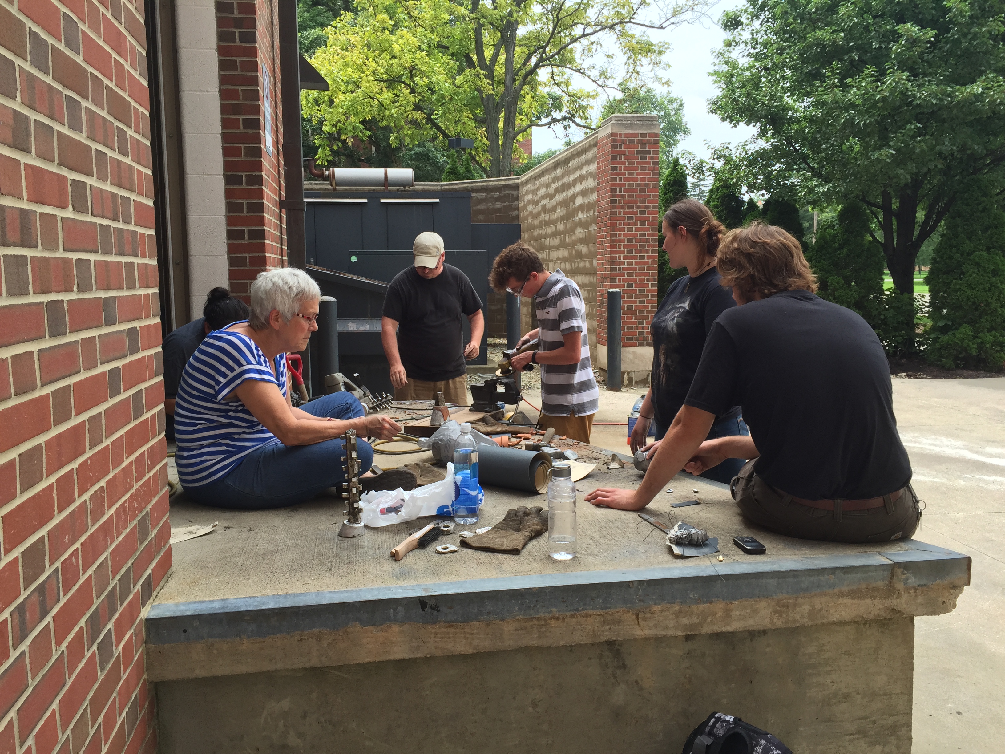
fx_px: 842
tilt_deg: -6.0
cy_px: 377
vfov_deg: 48.2
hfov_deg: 61.7
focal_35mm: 29
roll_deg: -0.6
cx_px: 502
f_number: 2.2
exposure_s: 1/494
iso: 32
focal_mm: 4.15
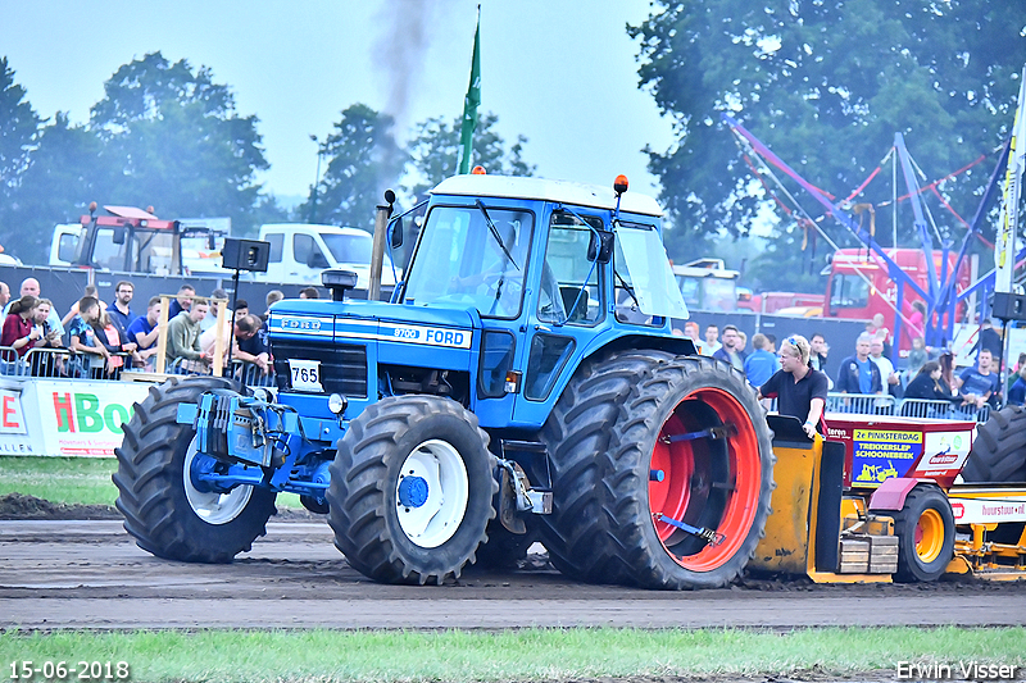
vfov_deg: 6.3
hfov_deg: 9.5
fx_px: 6197
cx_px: 513
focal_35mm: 218
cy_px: 342
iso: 2500
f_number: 5.6
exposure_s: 1/160
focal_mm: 145
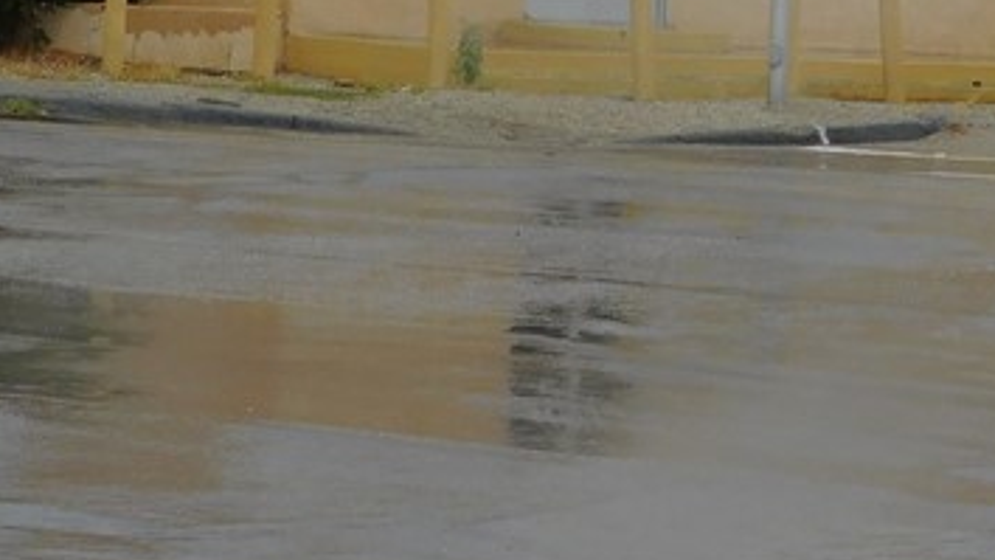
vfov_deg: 6.4
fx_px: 4907
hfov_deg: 11.6
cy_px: -259
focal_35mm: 186
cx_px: 357
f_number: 4
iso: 125
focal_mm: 10.4
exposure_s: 1/640
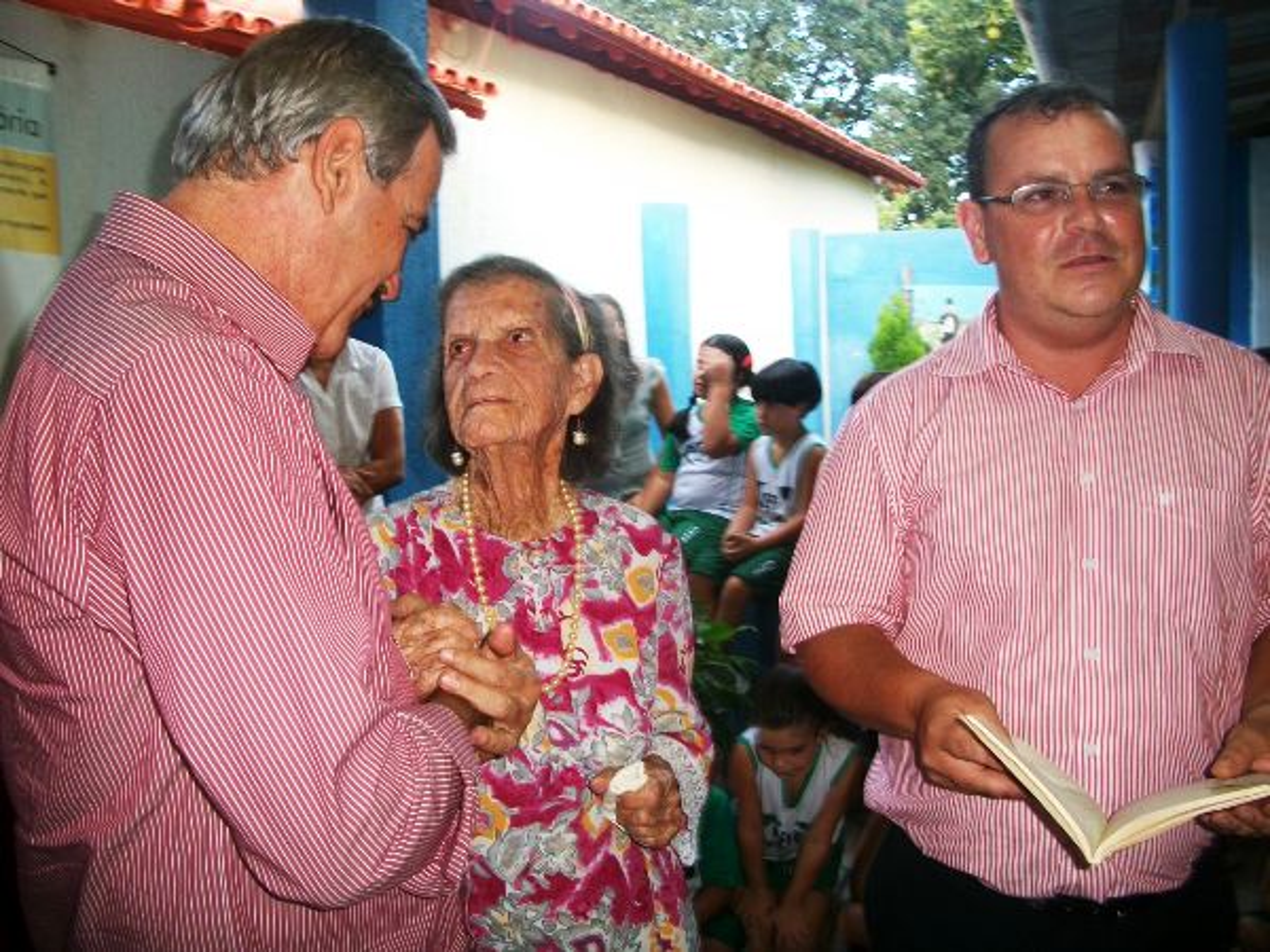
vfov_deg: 40.7
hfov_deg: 52.6
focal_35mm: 35
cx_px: 635
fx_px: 1284
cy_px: 476
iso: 80
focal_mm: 6.3
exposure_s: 1/30
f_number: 3.1
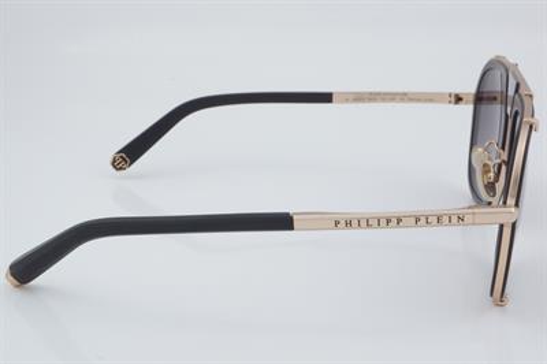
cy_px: 182
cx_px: 274
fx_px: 1025
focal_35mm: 68
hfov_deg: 29.9
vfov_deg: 20.1
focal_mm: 45
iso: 100
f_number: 32
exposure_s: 1/3
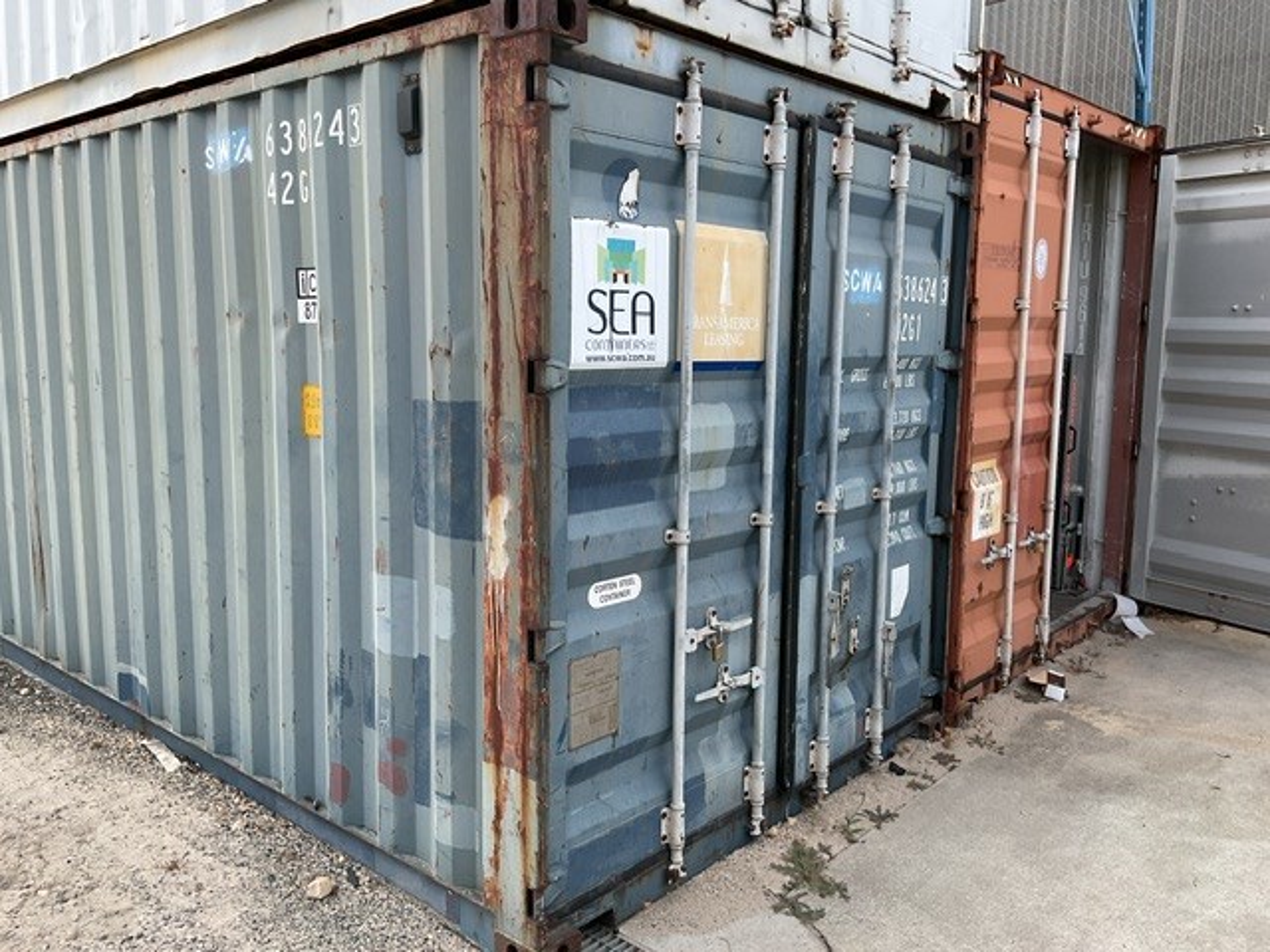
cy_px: 476
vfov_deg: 48.2
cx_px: 635
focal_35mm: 29
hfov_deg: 61.7
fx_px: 1064
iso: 16
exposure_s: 1/435
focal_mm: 3
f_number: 1.8
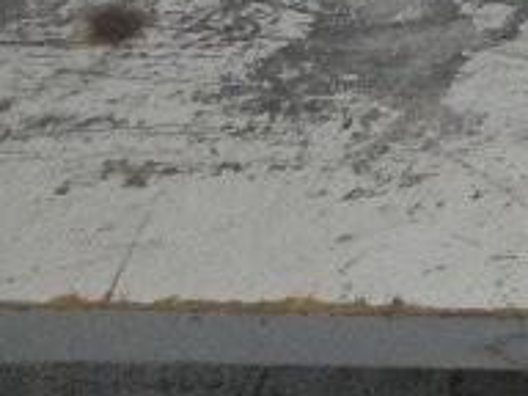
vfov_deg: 9.3
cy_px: -520
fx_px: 2196
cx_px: 1254
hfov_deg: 11.4
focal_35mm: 144
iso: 400
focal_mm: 4.7
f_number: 2.8
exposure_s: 1/31.4
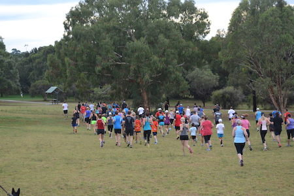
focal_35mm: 82
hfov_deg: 24.6
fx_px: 674
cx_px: 147
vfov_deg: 16.6
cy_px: 98
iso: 100
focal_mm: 55
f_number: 5.6
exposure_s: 1/125
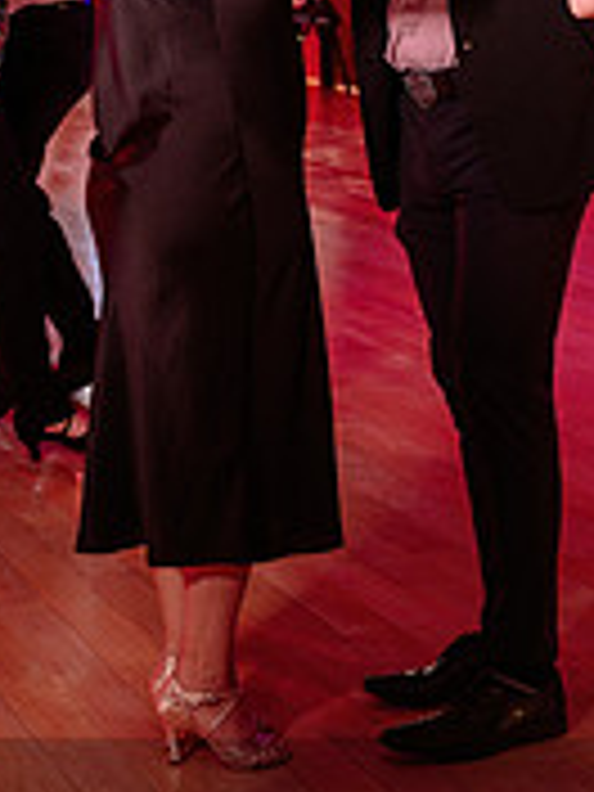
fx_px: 2585
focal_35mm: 113
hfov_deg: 13.0
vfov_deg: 17.2
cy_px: 111
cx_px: 482
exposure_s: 1/160
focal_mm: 30
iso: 640
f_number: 2.8
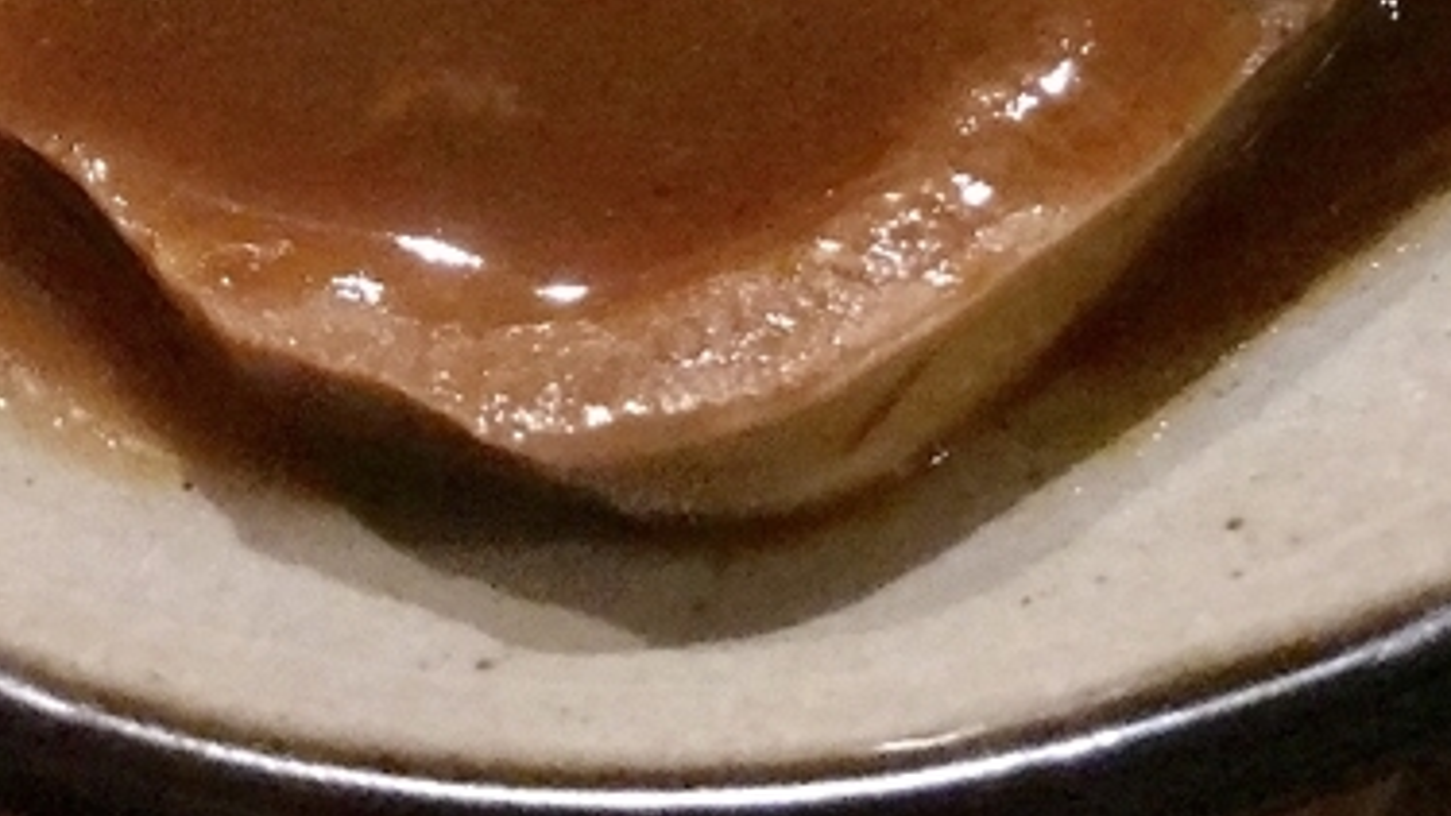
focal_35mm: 65
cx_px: 813
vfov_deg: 17.2
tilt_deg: -52.7
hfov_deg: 32.3
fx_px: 2501
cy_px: -306
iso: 100
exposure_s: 1/4
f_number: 1.8
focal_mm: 3.99
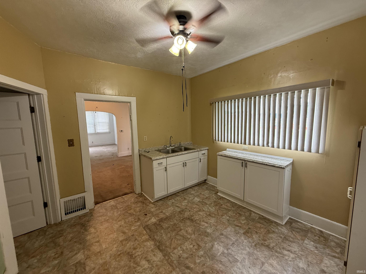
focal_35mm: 14
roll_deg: +0.6
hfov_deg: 102.1
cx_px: 183
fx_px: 148
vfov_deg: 85.7
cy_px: 137
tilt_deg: -5.7
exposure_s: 1/60
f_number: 2.2
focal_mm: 2.22
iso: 250
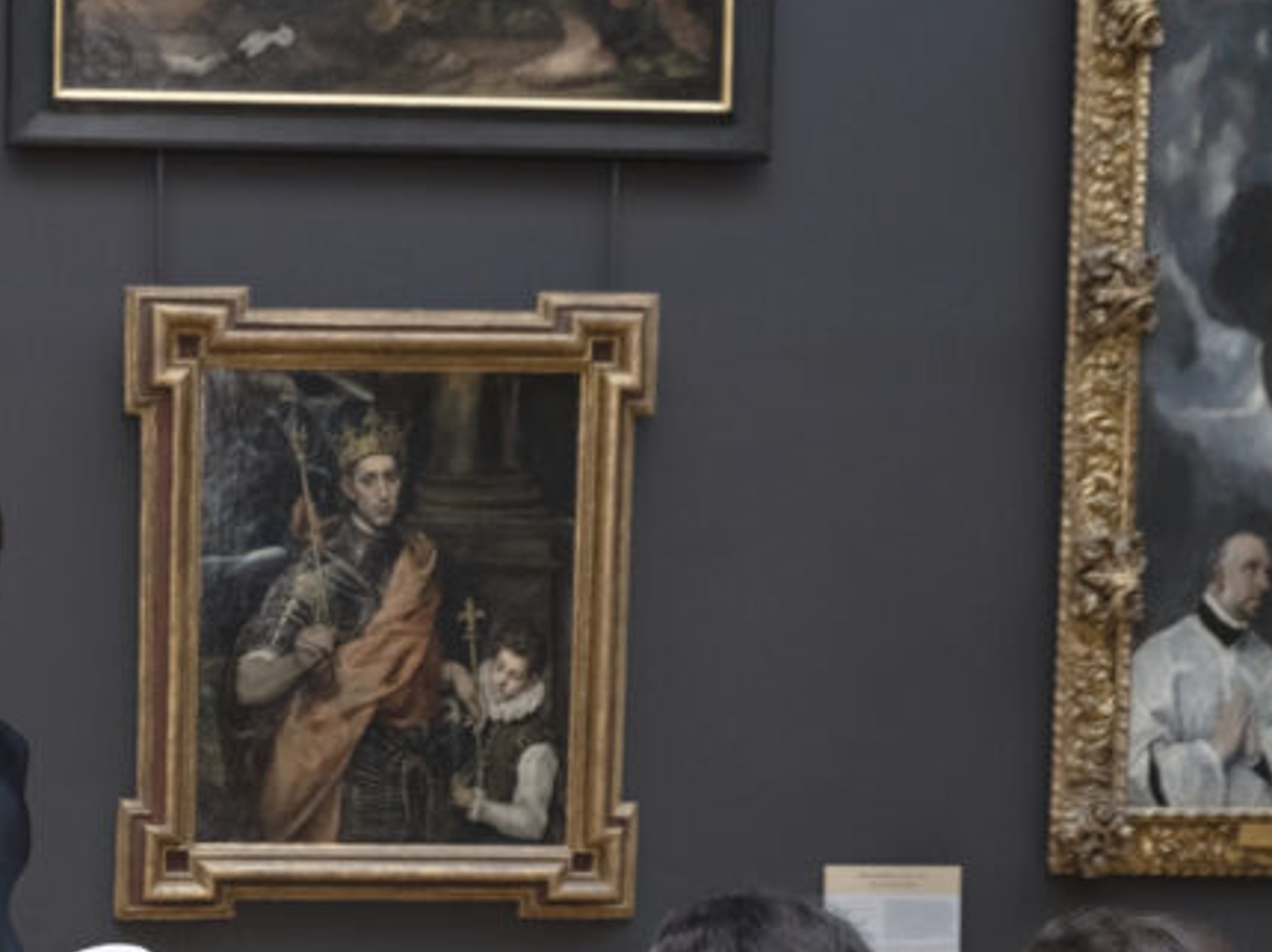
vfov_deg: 17.8
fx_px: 2975
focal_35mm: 81
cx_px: -24
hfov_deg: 23.1
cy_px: 952
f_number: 5.6
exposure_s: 1/100
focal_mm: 42.5
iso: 2500
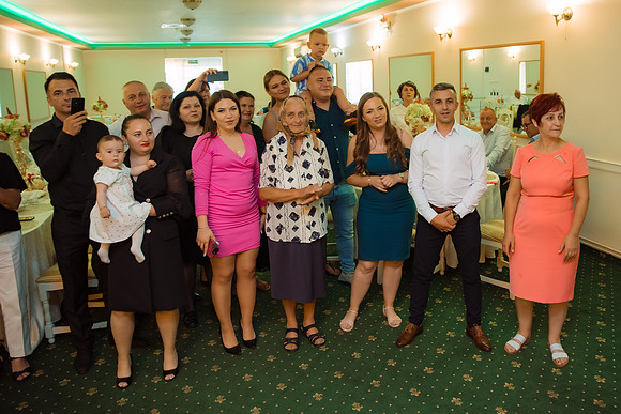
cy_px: 166
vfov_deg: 45.1
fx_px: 496
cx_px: 372
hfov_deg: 63.5
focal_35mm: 29
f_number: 2.8
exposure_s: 1/125
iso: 1000
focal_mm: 24
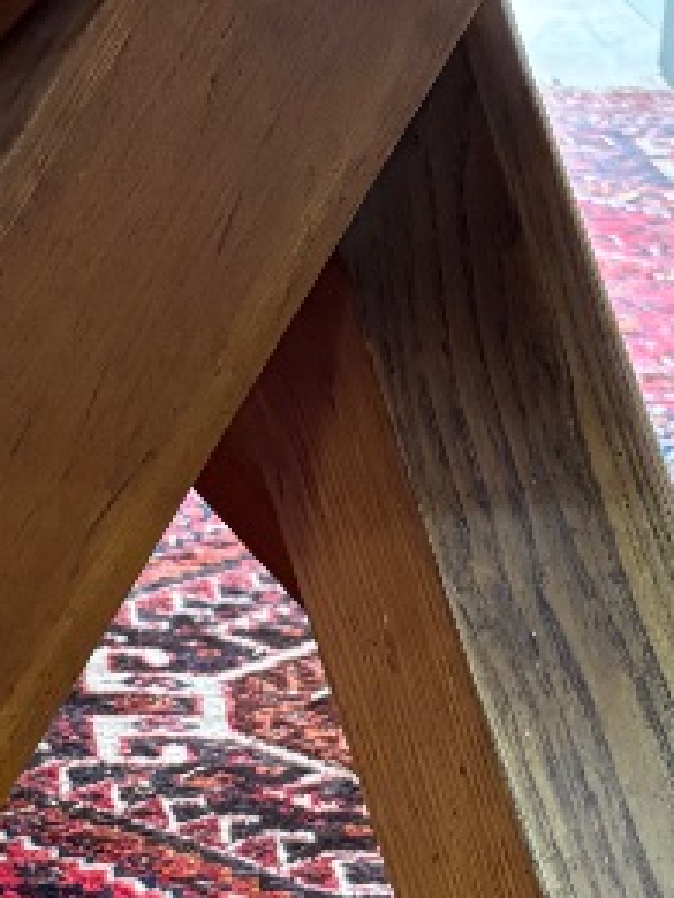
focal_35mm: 120
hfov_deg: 12.2
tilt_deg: -21.3
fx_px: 3115
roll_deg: -1.6
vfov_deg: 16.4
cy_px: 601
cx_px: -38
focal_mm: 5.96
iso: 400
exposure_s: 1/50
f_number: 1.6
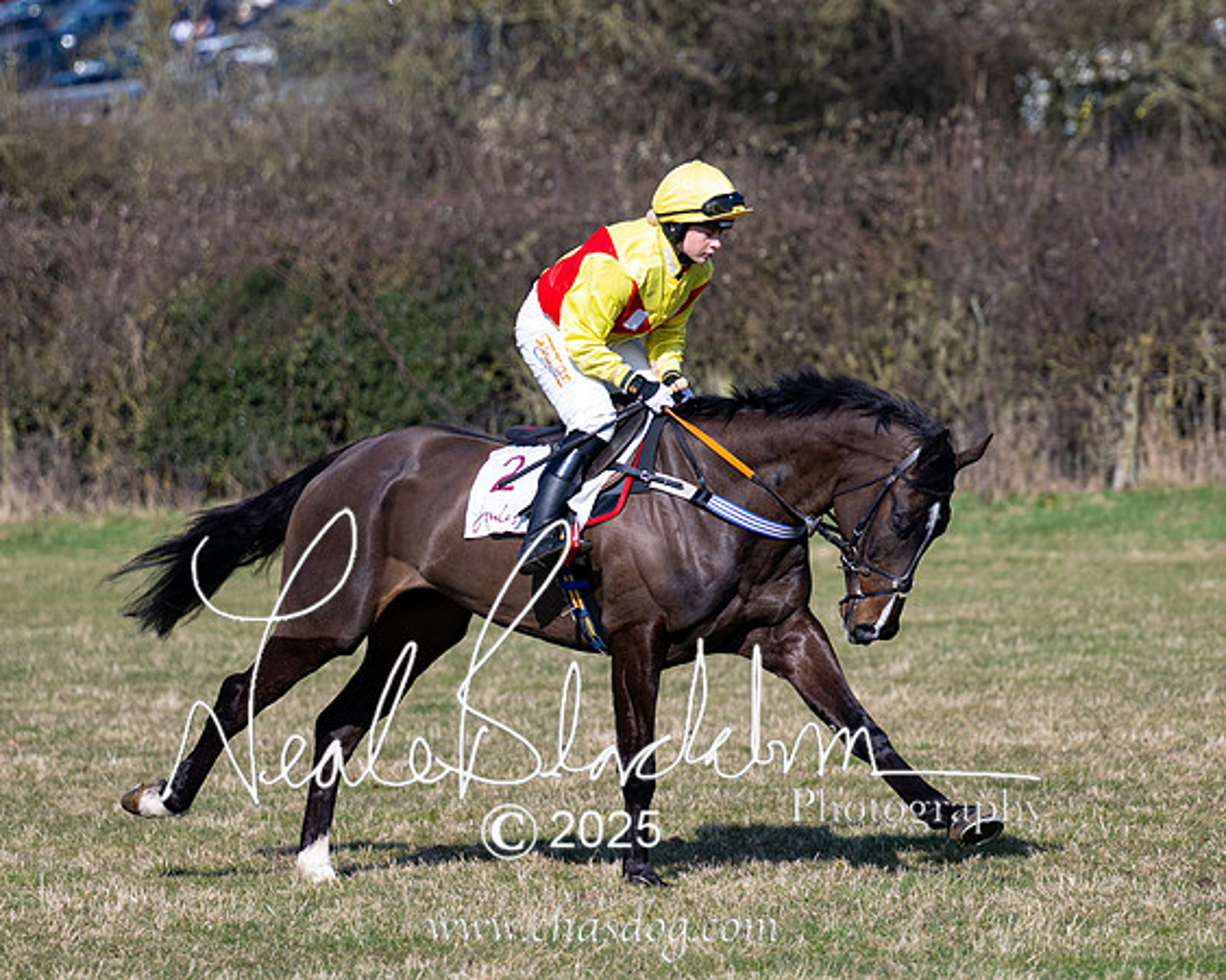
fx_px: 8381
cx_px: 539
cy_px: 527
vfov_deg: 6.7
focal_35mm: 231
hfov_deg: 8.4
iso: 200
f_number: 2.8
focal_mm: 120
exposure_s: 1/5000
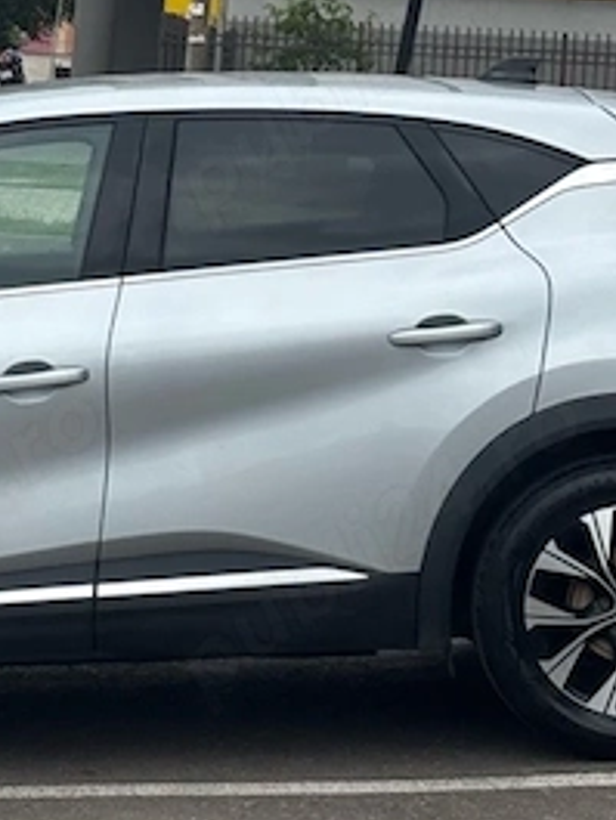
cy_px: 136
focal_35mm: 157
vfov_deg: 12.5
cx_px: 22
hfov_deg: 9.4
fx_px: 3722
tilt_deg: -0.1
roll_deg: -4.5
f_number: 1.6
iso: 32
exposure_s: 1/1783
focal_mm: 5.96
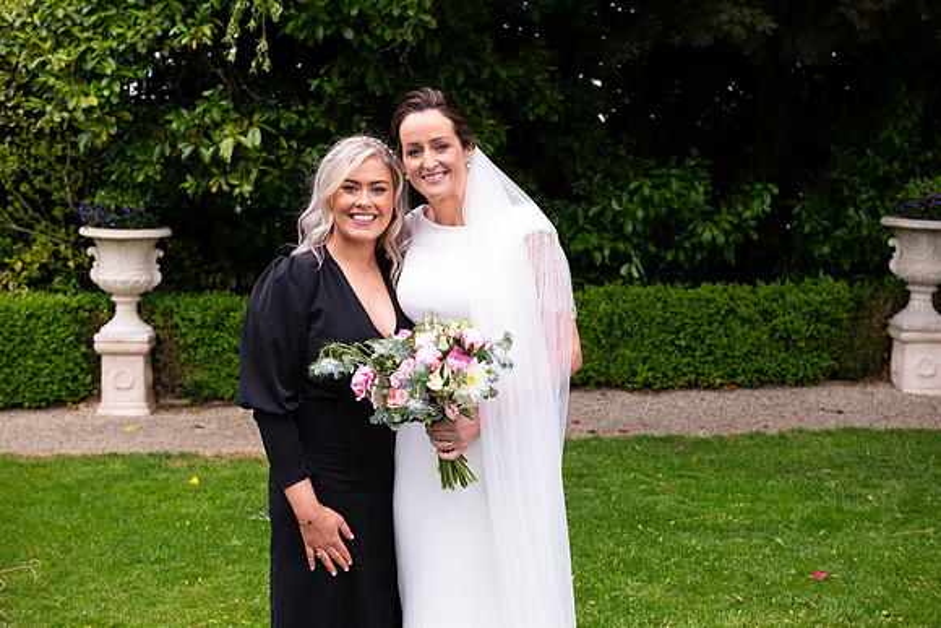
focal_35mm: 52
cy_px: 314
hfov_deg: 38.2
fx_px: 1359
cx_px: 470
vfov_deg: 26.0
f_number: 5
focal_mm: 52
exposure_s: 1/200
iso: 400
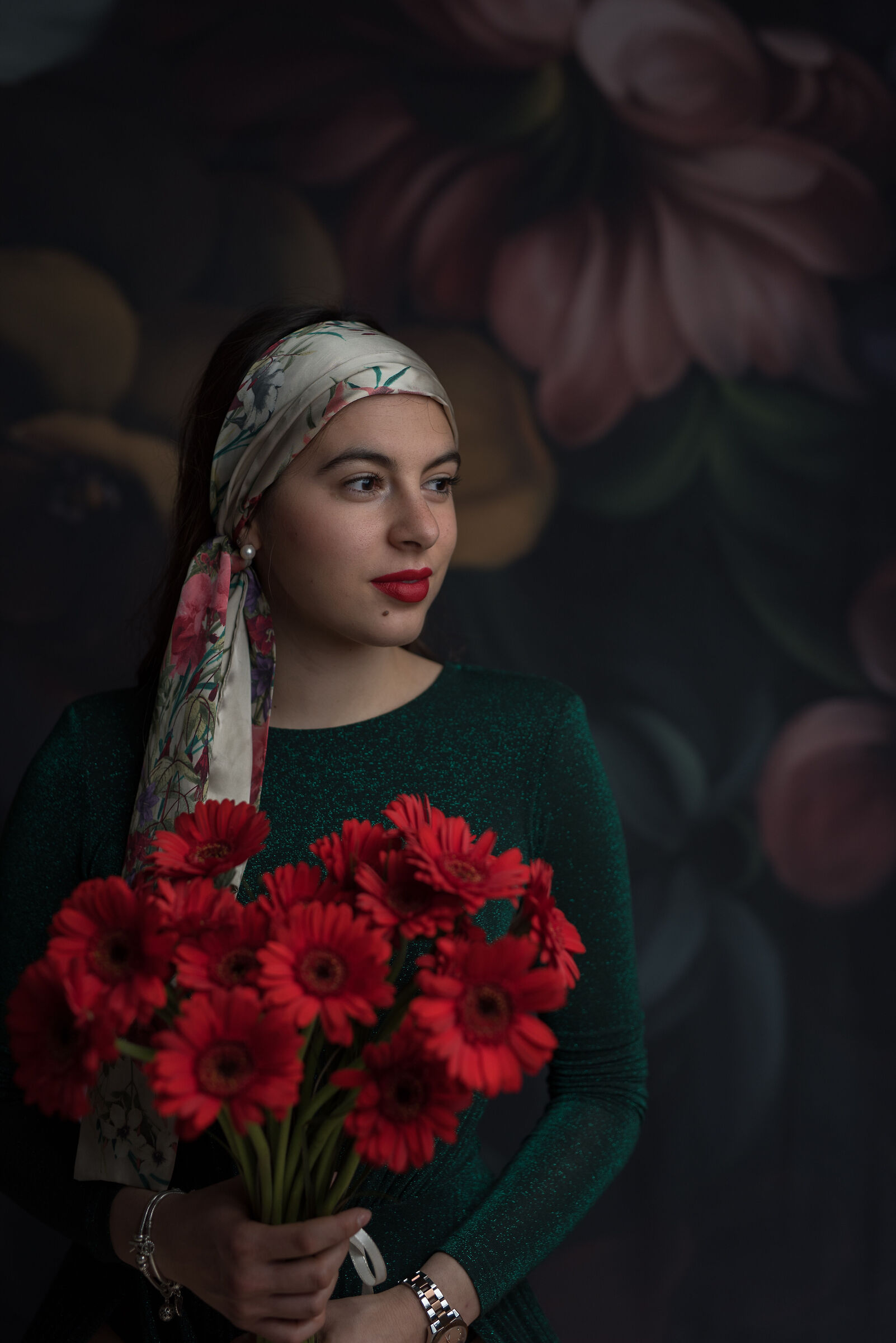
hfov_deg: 27.0
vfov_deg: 39.6
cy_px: 672
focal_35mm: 50
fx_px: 1865
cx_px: 448
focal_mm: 50
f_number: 2.2
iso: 100
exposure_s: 1/200
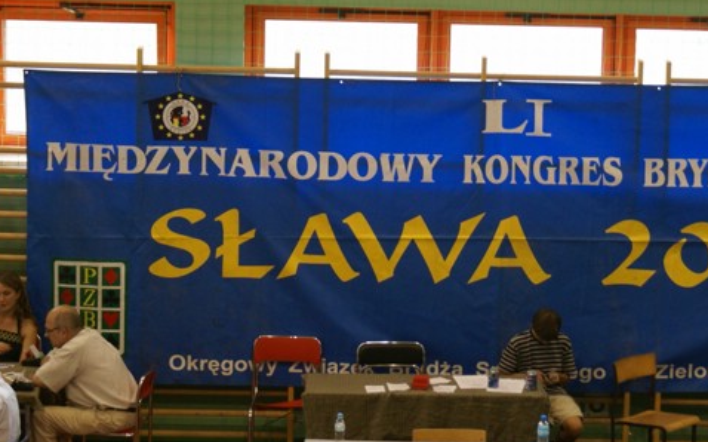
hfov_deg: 13.3
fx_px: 3027
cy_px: 212
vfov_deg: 8.3
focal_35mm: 157
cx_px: 501
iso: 400
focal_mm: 70
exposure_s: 1/40
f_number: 5.6
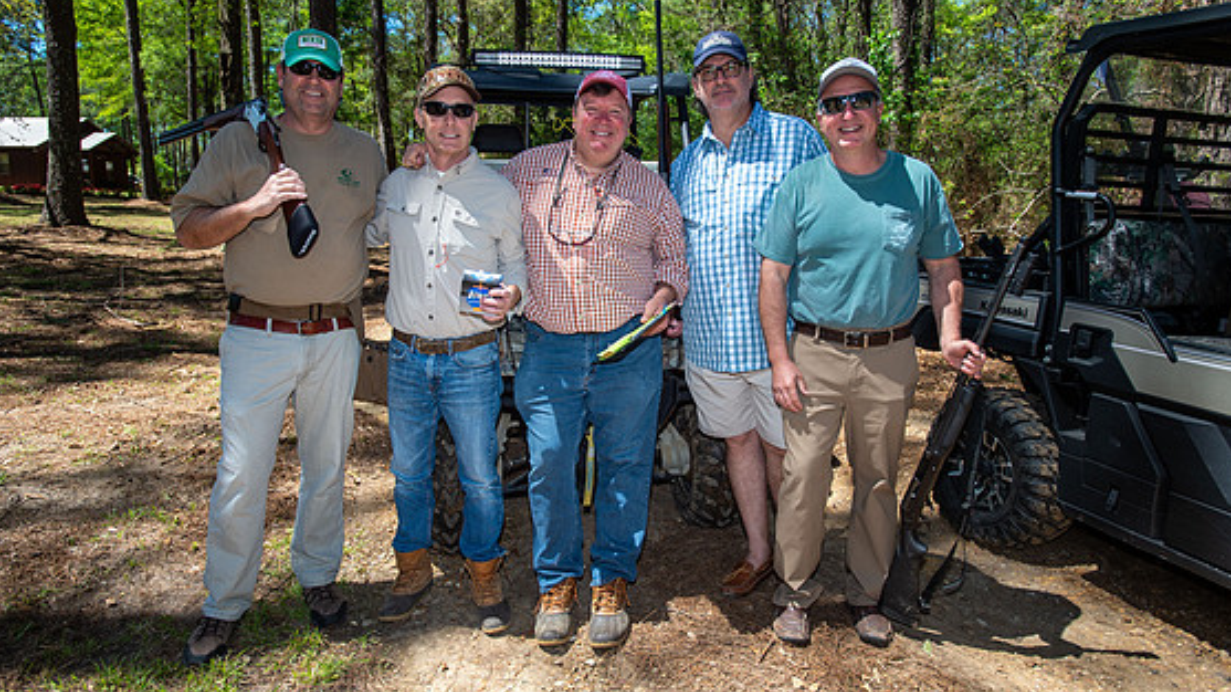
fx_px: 783
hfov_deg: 76.3
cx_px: 612
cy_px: 343
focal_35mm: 24
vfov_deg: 47.7
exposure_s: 1/250
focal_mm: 22
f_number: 5
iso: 100
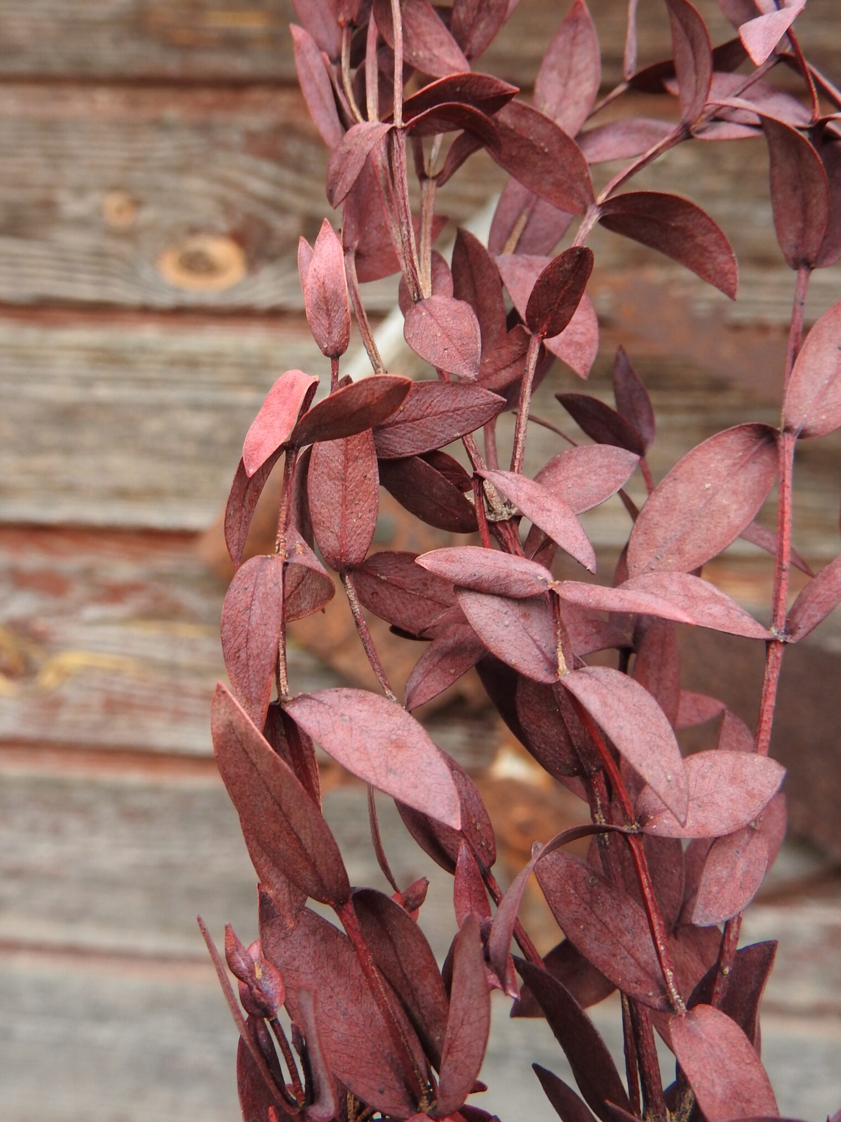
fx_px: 1231
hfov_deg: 37.5
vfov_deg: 48.7
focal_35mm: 38
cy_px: 445
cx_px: 310
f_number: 3.5
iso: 100
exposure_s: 1/50
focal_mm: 5.4
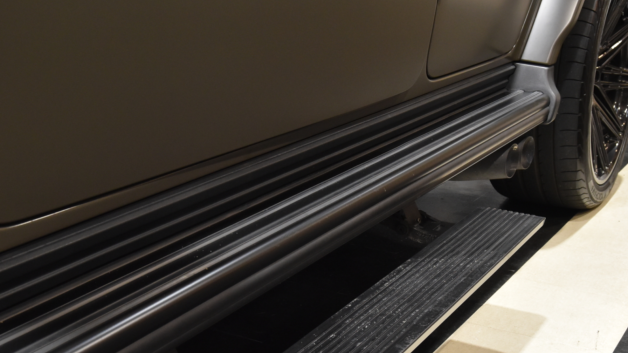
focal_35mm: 53
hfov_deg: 39.1
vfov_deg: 22.5
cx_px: 347
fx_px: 883
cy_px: 254
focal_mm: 26
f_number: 8
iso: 1250
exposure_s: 1/40
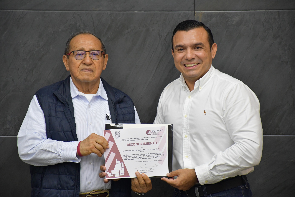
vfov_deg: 7.9
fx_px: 1426
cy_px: 98
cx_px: 148
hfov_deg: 11.8
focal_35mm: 174
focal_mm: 116
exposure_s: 1/160
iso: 3200
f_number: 5.6
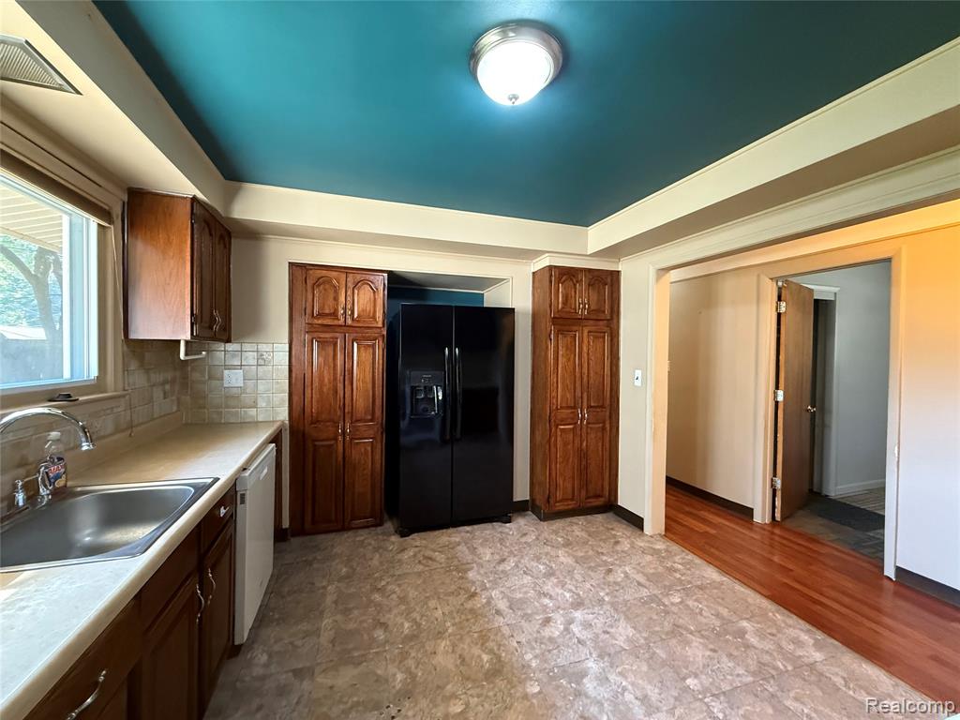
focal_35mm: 14
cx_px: 480
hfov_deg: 102.1
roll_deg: -0.4
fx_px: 388
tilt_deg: -0.1
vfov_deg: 85.7
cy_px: 360
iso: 640
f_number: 2.2
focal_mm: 2.22
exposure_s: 1/60
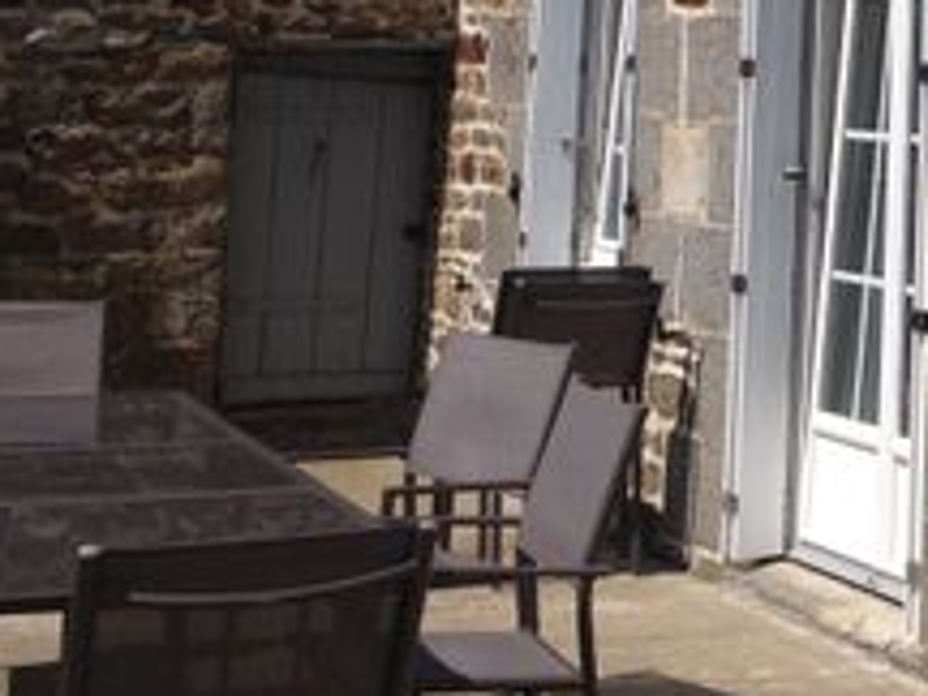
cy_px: -4
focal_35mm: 97
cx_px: 1035
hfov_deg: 19.3
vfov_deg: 15.0
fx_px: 2600
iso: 50
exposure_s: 1/2762
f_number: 2.4
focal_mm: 4.28
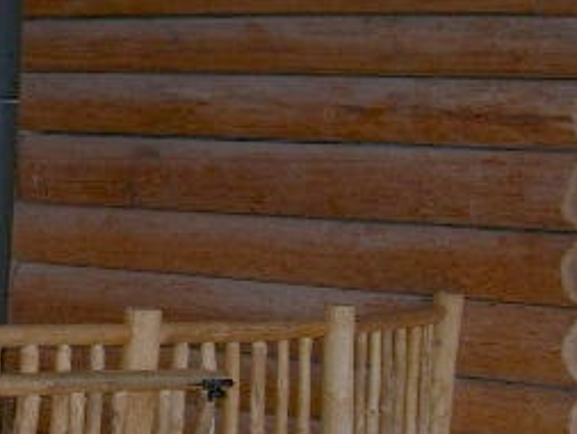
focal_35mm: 96
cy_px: 251
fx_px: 1601
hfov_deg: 19.3
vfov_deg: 15.4
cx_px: -114
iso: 50
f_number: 2.8
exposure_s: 1/60.1
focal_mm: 7.8
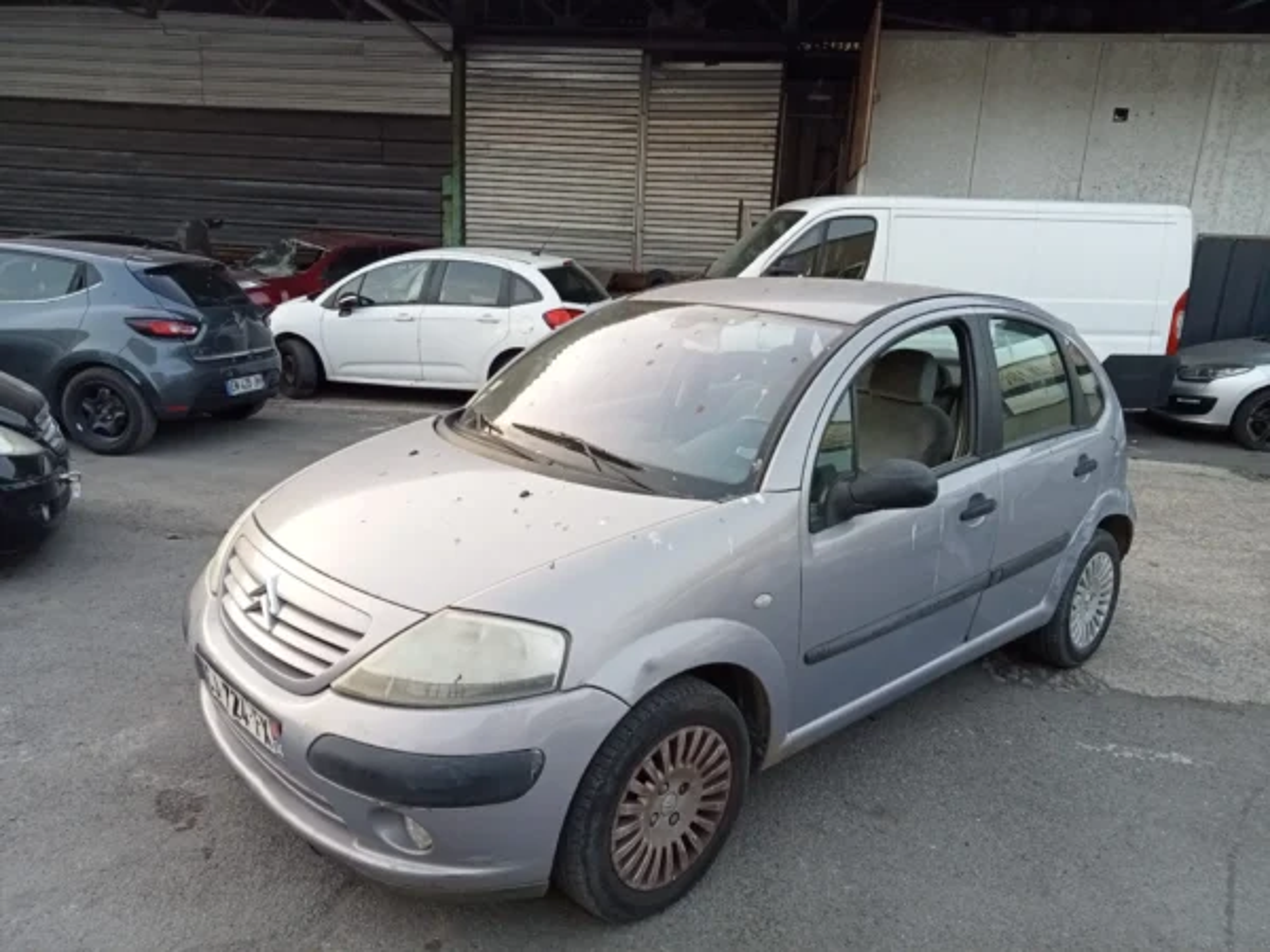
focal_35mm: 28
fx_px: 1027
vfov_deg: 49.7
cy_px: 476
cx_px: 635
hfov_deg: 63.4
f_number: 2.2
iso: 106
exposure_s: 1/100
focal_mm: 3.46
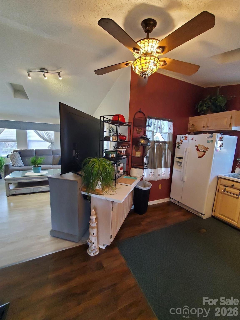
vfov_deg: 106.2
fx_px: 120
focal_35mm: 13
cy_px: 160
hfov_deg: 89.9
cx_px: 120
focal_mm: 1.8
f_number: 2.2
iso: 500
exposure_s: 1/40
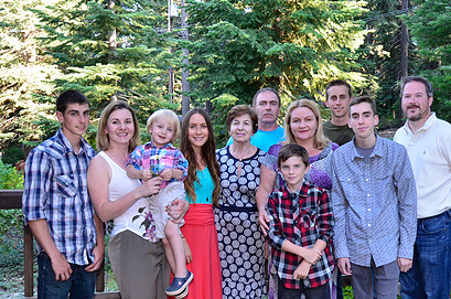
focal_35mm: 51
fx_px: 638
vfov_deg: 26.4
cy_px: 153
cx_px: 259
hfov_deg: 38.9
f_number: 7.1
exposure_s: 1/60
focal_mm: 24
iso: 800
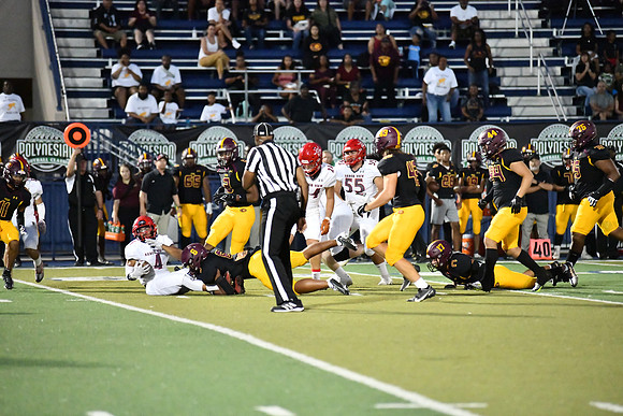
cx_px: 312
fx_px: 3462
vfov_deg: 6.9
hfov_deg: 10.3
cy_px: 208
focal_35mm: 200
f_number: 3.2
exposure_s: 1/3200
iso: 20000
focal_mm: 200
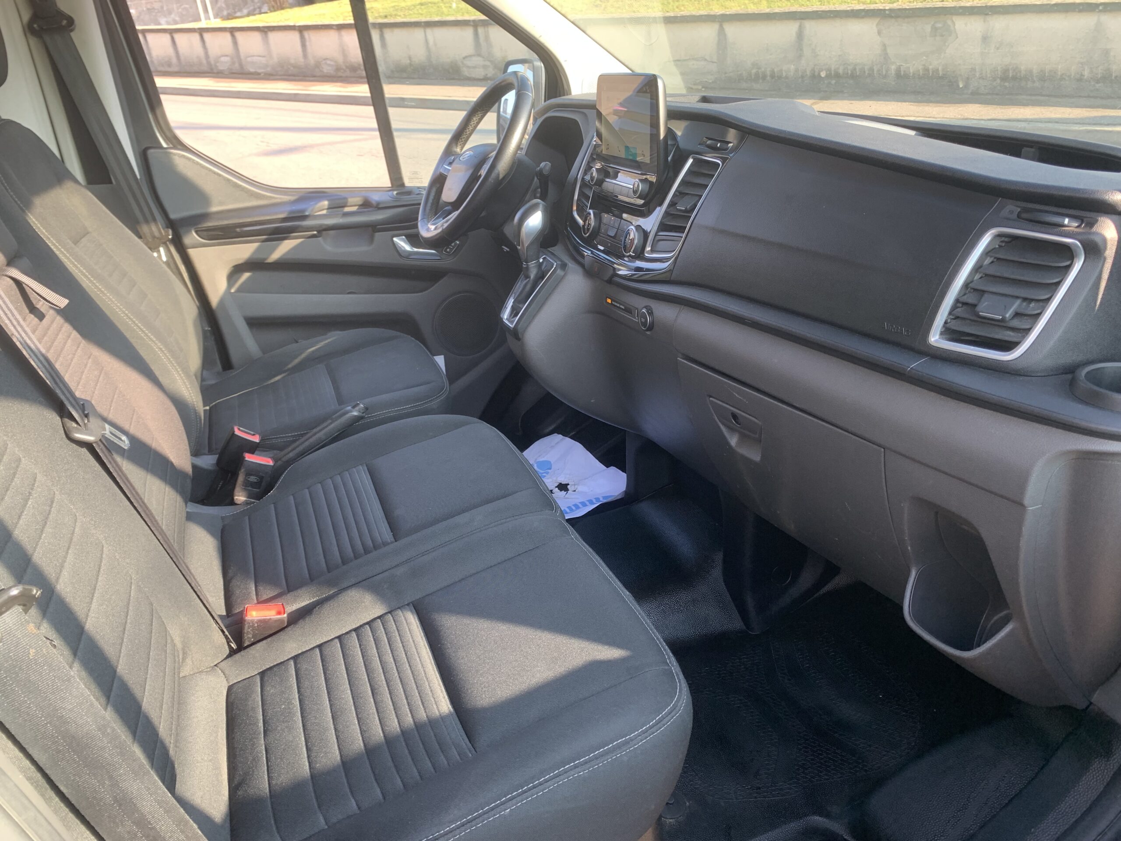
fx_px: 842
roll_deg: +6.3
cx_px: 560
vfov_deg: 53.1
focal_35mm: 26
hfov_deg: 67.3
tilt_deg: -26.1
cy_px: 420
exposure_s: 1/121
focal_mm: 4.25
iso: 50
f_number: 1.8
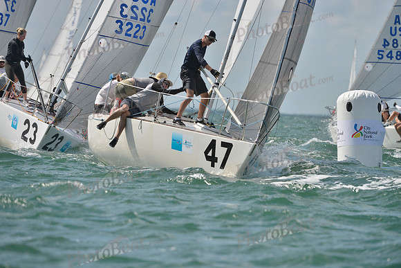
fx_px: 2451
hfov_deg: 9.4
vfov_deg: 6.2
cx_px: 200
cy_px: 134
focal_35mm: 220
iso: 200
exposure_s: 1/1250
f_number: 7.1
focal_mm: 220
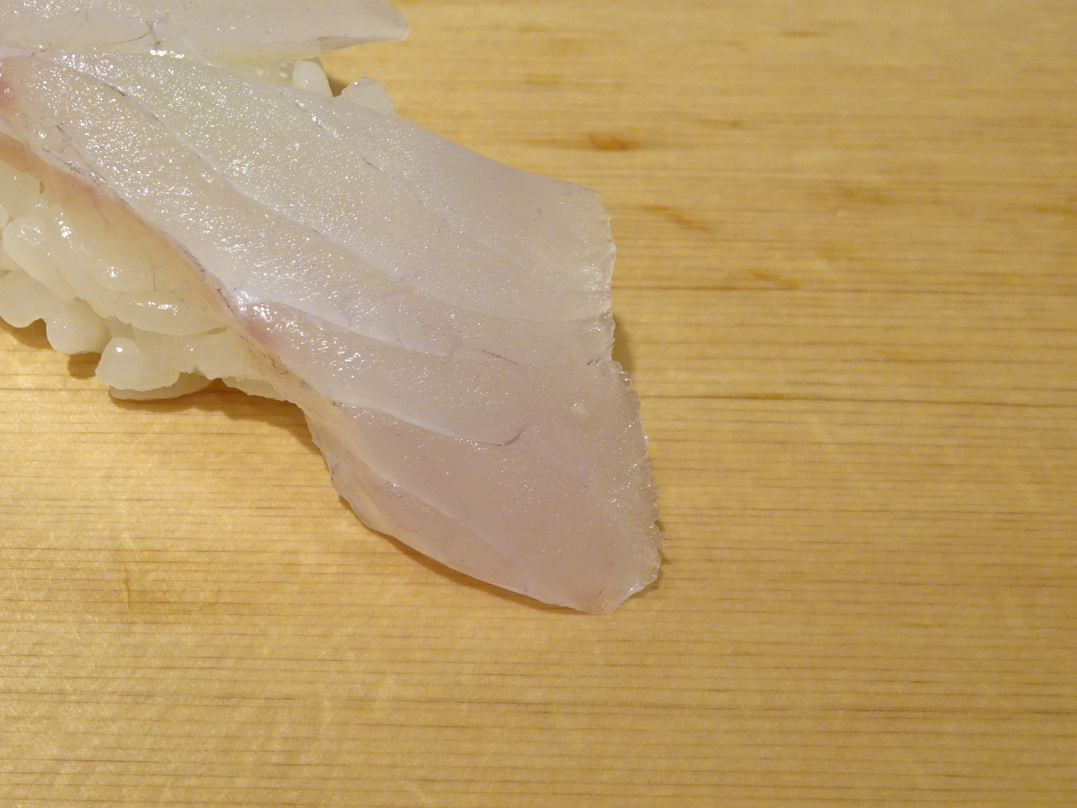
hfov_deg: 29.9
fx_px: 1929
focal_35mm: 62
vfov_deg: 23.5
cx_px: 112
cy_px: 275
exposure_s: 1/50
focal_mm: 5.74
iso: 200
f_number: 4
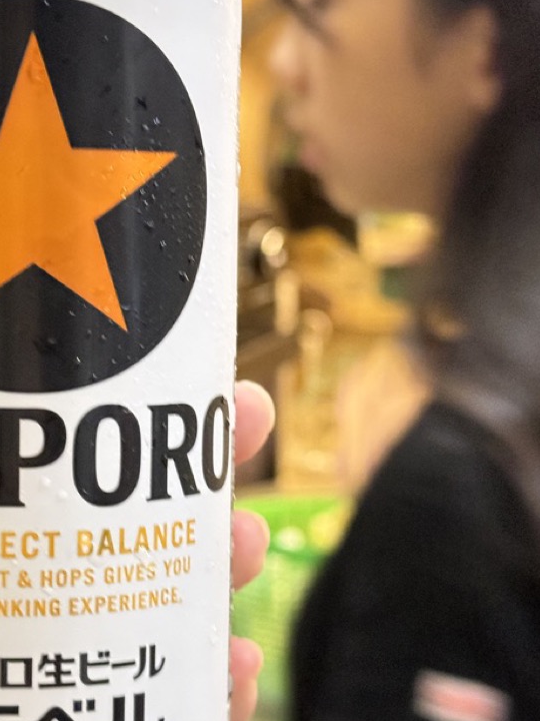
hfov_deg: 18.4
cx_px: 256
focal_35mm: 80
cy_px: 419
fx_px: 1664
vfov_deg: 24.4
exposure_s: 1/30
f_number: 1.78
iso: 500
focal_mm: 6.76
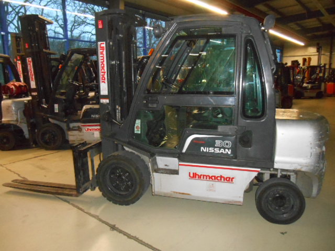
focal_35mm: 26
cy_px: 126
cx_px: 168
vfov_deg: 53.1
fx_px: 252
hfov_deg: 67.3
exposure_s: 1/25
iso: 1000
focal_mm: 4.7
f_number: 3.4
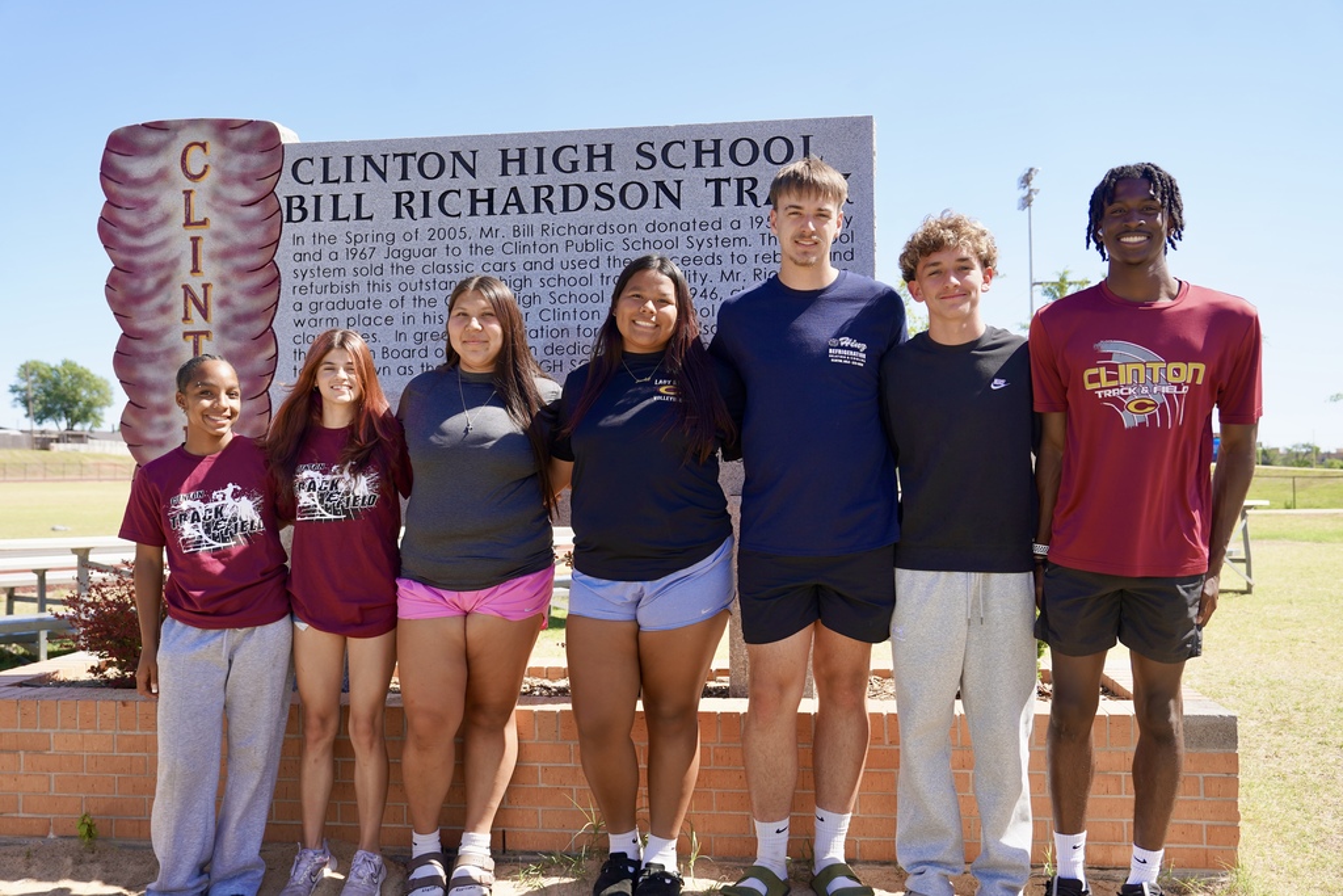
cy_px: 448
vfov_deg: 42.3
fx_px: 1157
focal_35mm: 31
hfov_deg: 60.3
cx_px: 672
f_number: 4.5
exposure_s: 1/320
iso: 100
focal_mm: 31
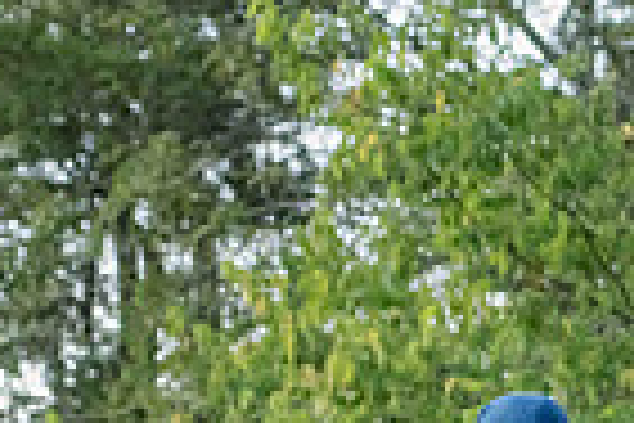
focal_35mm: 354
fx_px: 6234
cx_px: 841
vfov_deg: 3.9
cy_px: 745
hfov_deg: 5.8
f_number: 5.6
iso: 1600
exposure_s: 1/320
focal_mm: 86
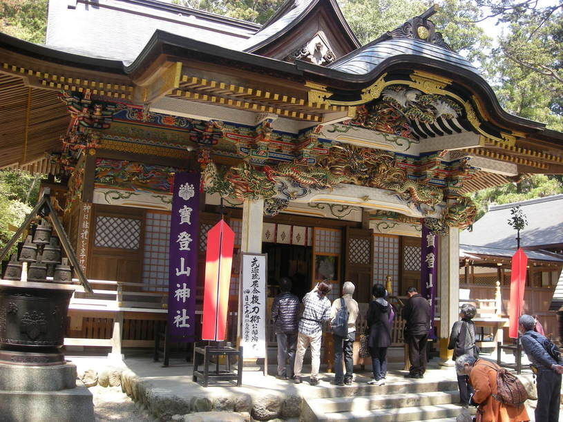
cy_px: 211
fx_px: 569
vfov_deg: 40.7
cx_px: 282
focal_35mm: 35
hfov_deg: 52.6
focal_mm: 5.7
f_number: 2.8
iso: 64
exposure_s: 1/93.8
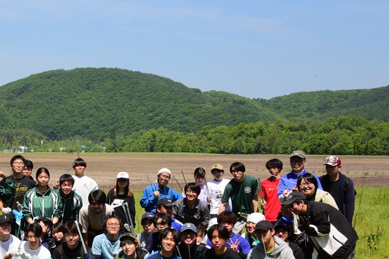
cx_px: 19
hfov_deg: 22.6
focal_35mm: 87
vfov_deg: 15.6
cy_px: 206
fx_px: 940
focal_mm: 45
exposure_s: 1/1250
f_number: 18
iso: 2500
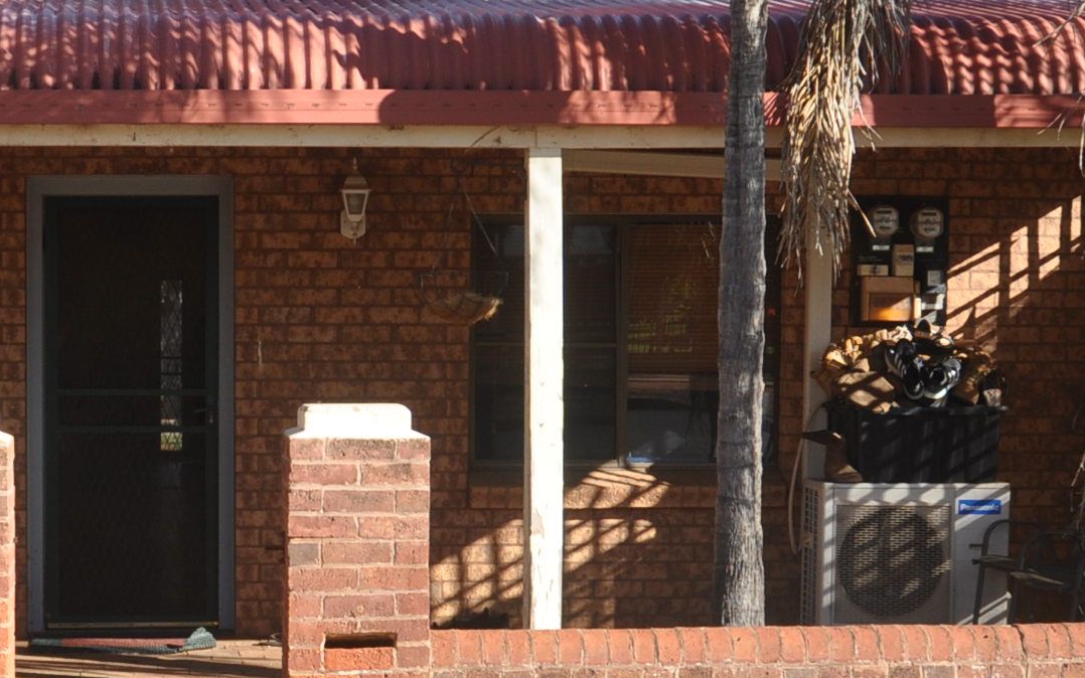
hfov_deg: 24.7
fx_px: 2425
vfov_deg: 15.9
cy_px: 431
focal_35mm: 82
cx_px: 176
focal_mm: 18
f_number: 8
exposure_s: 1/250
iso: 200
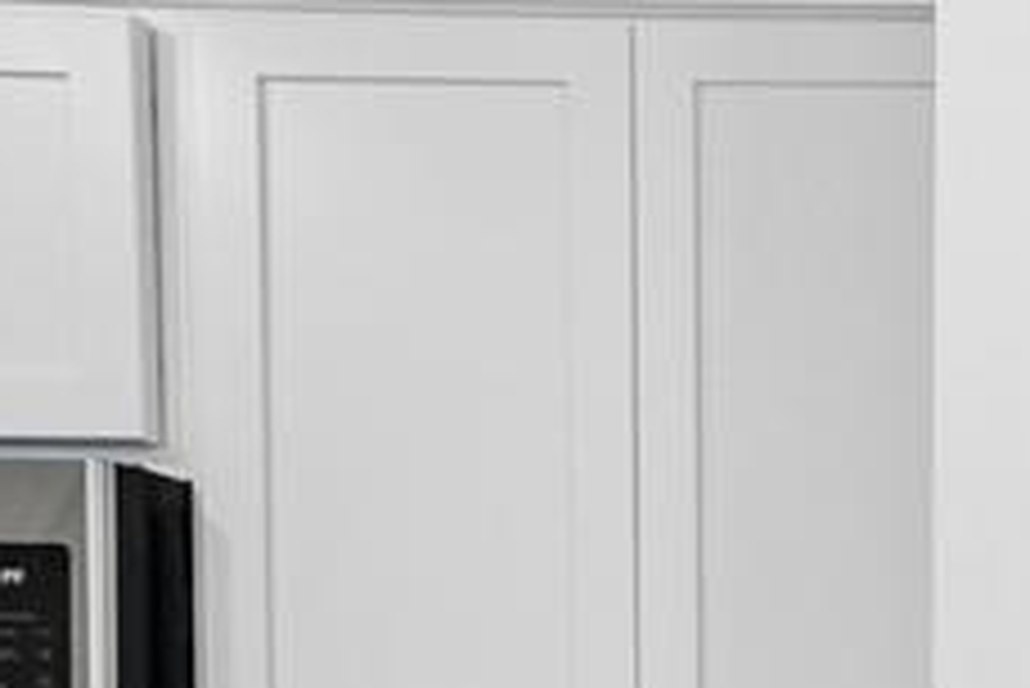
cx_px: 1921
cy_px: 1066
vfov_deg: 17.9
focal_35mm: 67
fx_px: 1918
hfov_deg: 20.1
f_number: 8
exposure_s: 1/30
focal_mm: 10
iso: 400
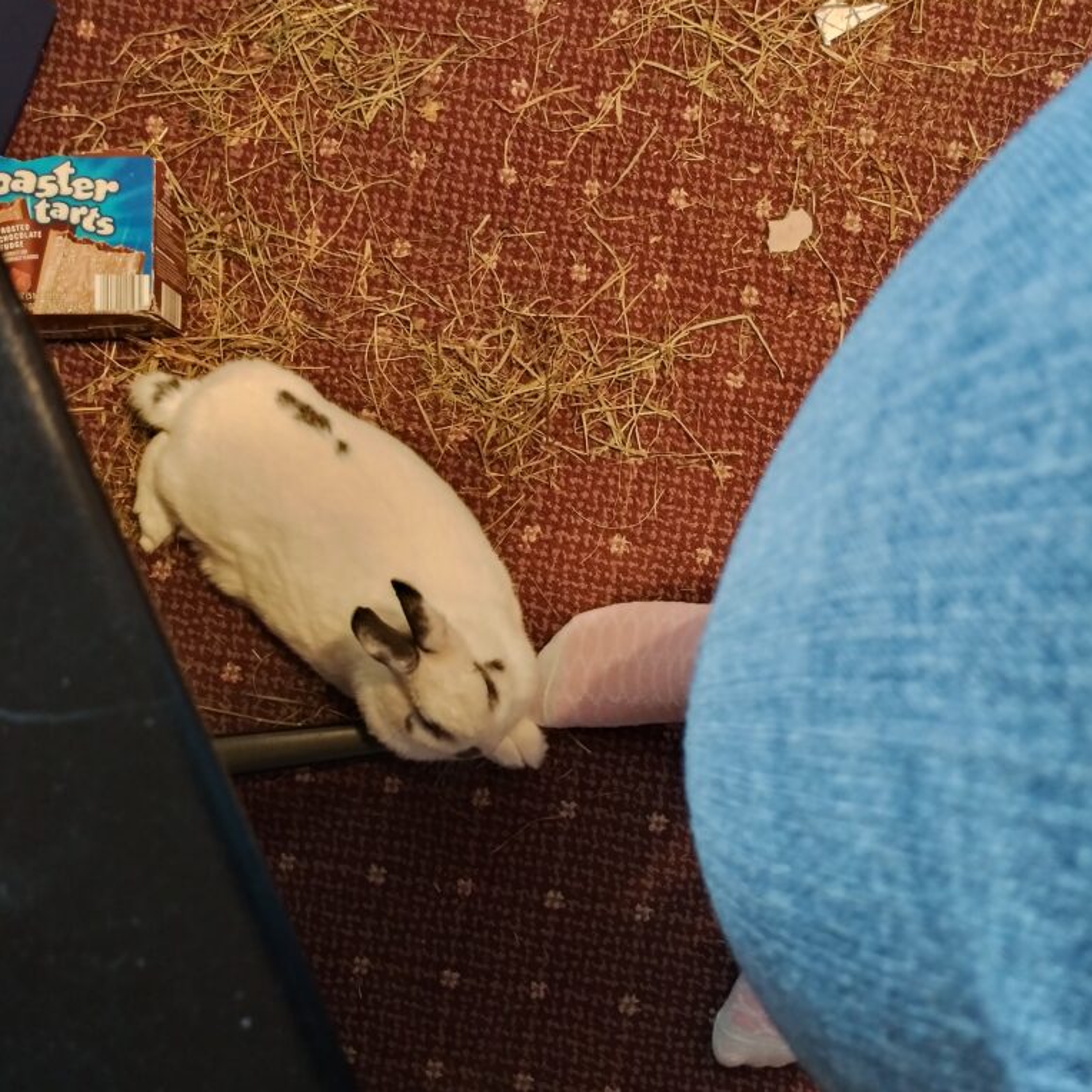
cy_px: 613
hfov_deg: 51.1
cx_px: 547
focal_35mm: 32
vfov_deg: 51.0
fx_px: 1142
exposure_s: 1/15
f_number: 2.2
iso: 500
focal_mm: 3.7
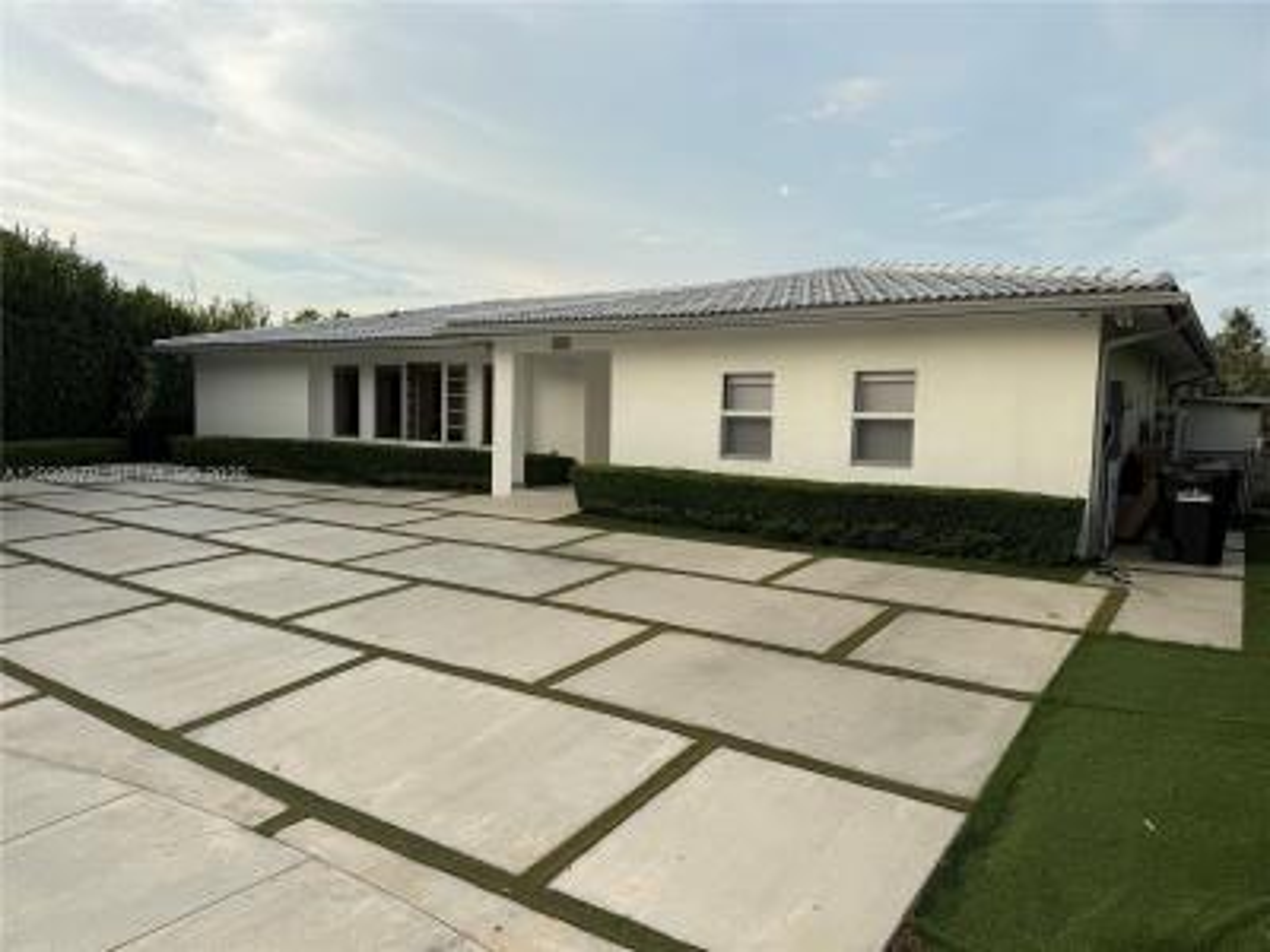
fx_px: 881
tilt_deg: -4.6
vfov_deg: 56.8
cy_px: 476
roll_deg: -1.7
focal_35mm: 24
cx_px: 635
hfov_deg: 71.6
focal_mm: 6.76
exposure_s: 1/1366
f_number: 1.78
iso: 80
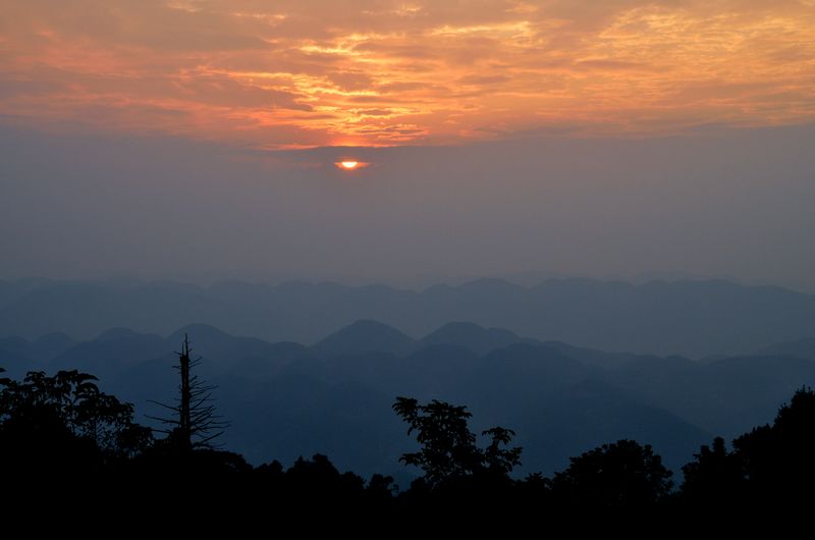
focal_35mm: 72
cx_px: 408
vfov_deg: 18.8
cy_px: 270
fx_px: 1627
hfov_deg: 28.1
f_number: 22
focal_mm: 48
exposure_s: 1/50
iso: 800
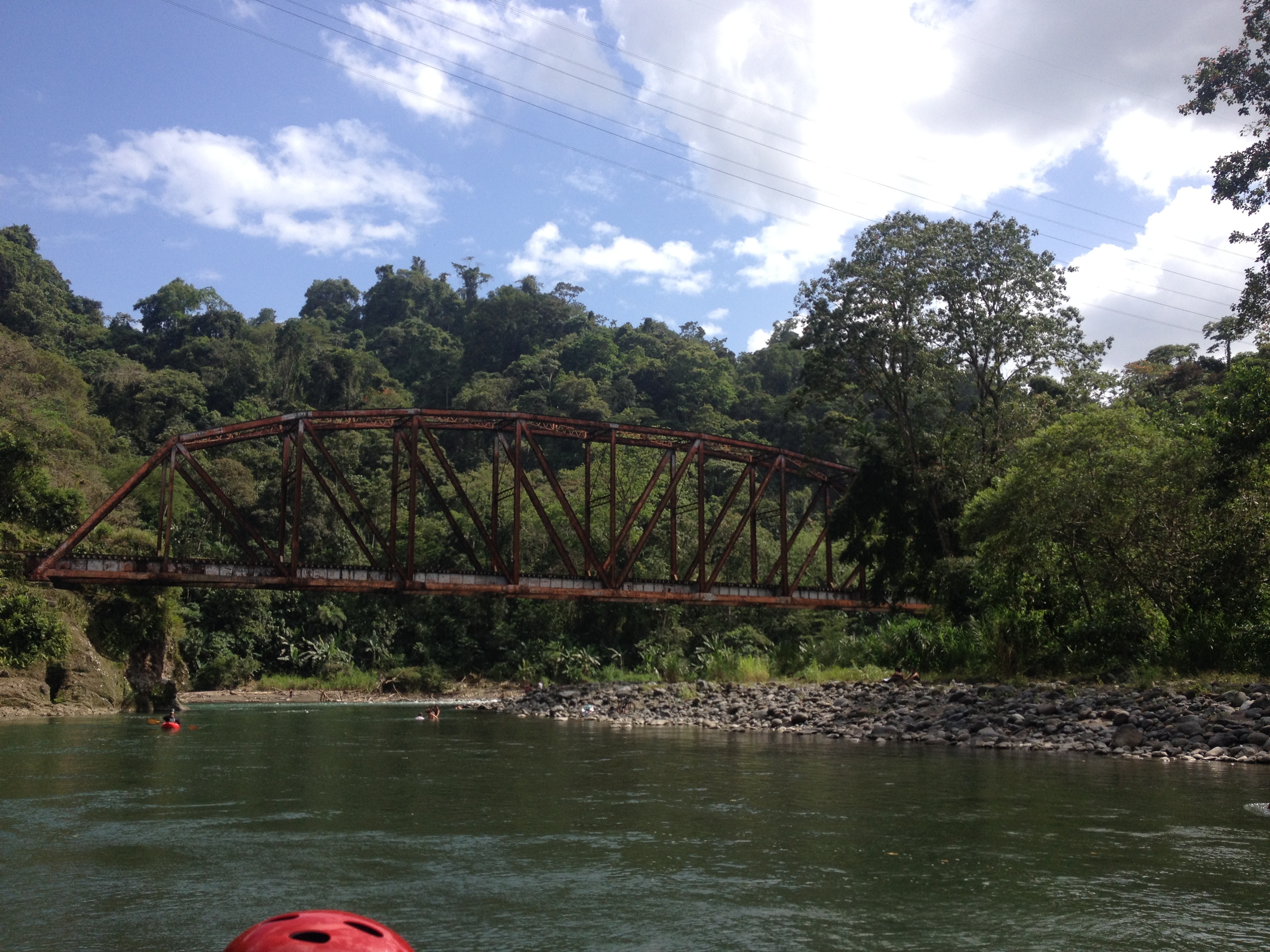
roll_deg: +1.5
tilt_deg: +7.5
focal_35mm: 35
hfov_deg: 52.6
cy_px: 476
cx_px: 635
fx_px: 1284
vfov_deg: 40.7
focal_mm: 4.28
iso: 50
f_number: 2.4
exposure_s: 1/1493
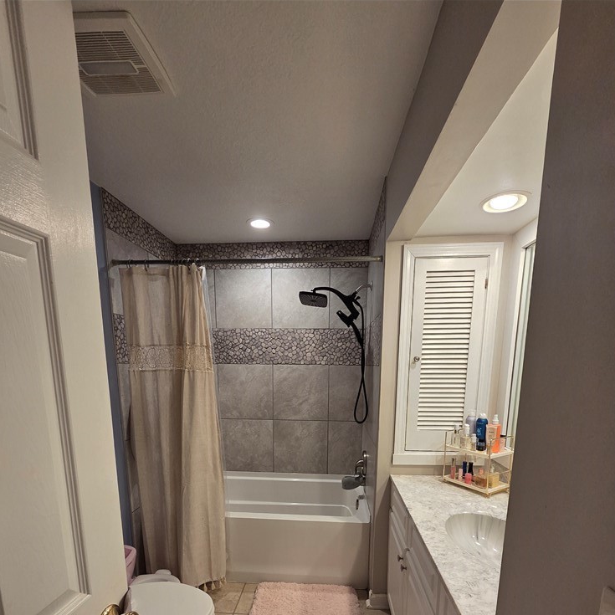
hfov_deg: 87.4
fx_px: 322
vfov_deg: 83.3
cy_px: 428
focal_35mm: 16
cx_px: 306
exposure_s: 1/120
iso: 250
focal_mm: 2.2
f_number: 2.2
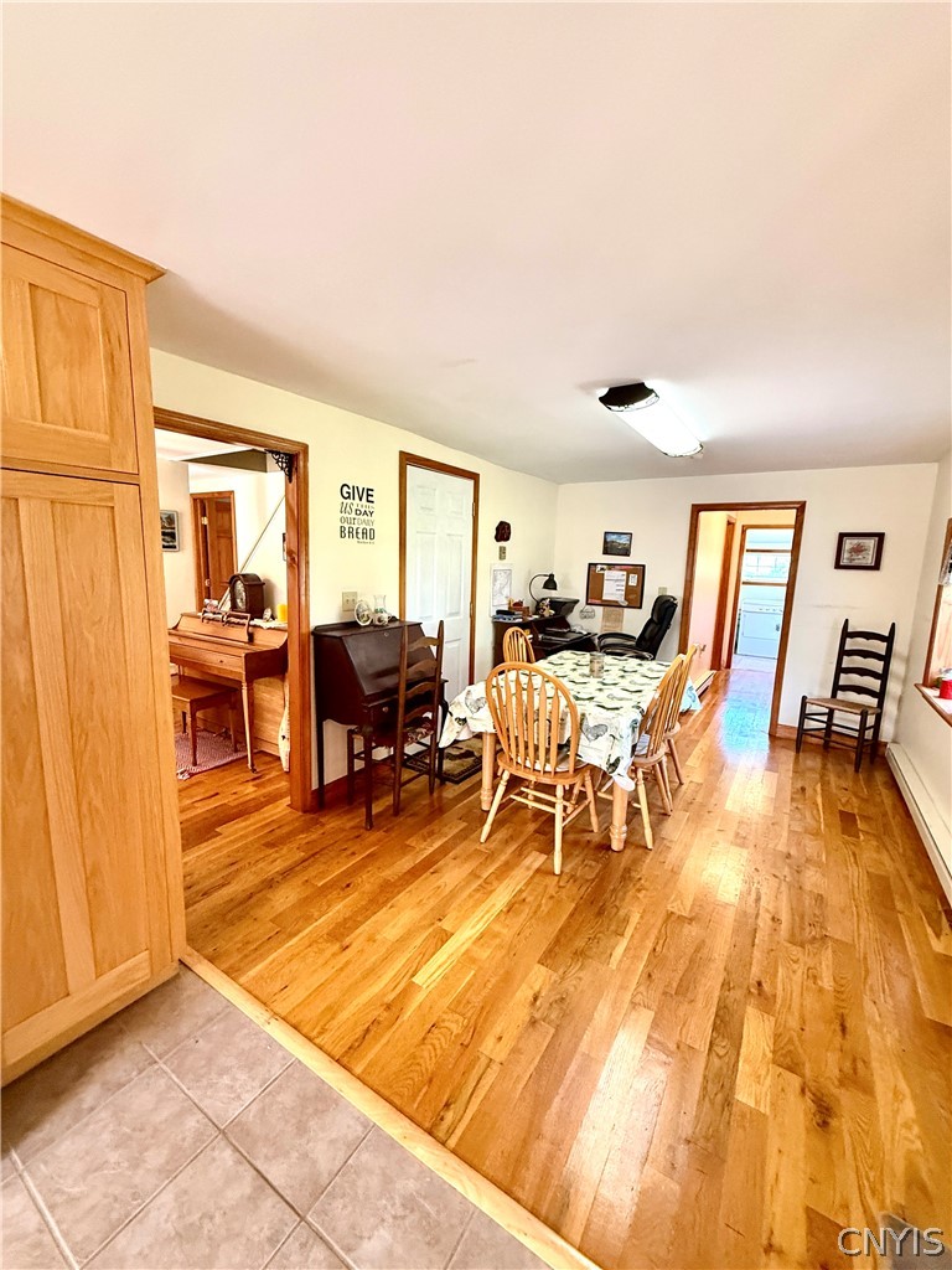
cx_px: 476
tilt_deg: -7.8
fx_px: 513
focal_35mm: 14
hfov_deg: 85.7
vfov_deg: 102.1
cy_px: 635
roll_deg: -2.0
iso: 400
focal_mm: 2.22
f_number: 2.2
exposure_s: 1/60
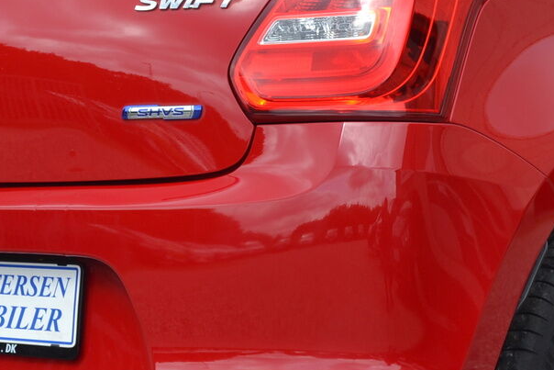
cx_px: 389
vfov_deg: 11.1
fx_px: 1909
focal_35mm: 124
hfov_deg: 16.5
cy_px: 156
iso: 100
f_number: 7.1
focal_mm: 26
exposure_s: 1/200
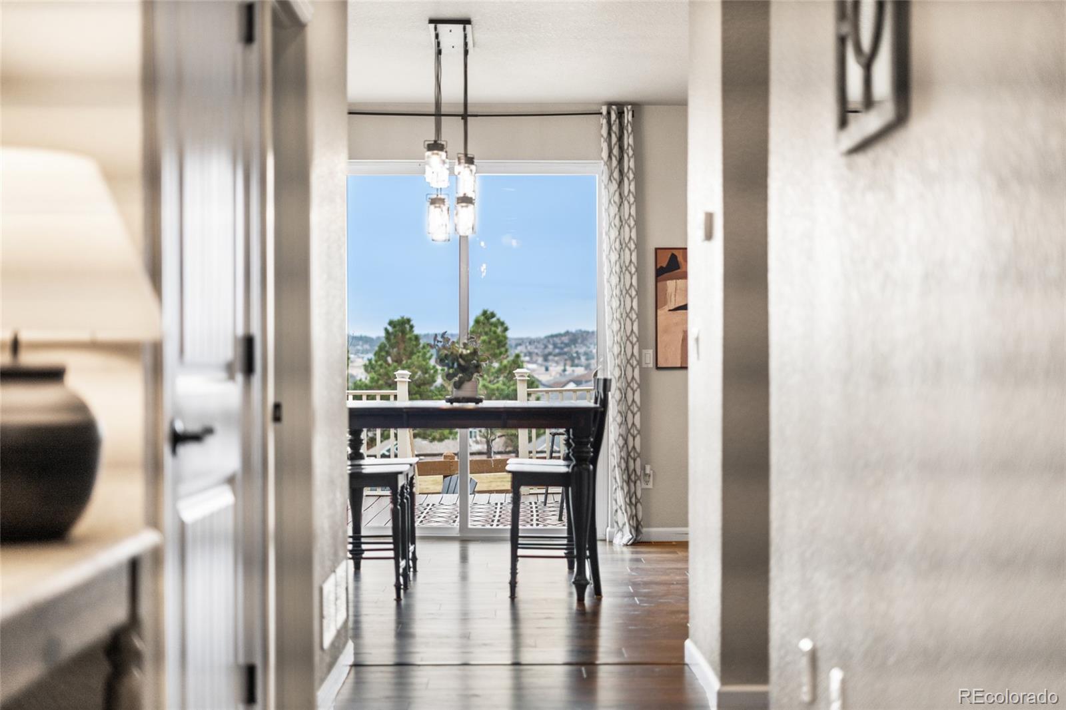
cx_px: 533
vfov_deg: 27.0
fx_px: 1480
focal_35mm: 50
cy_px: 355
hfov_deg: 39.6
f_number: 1.8
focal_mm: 50
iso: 400
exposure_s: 1/500
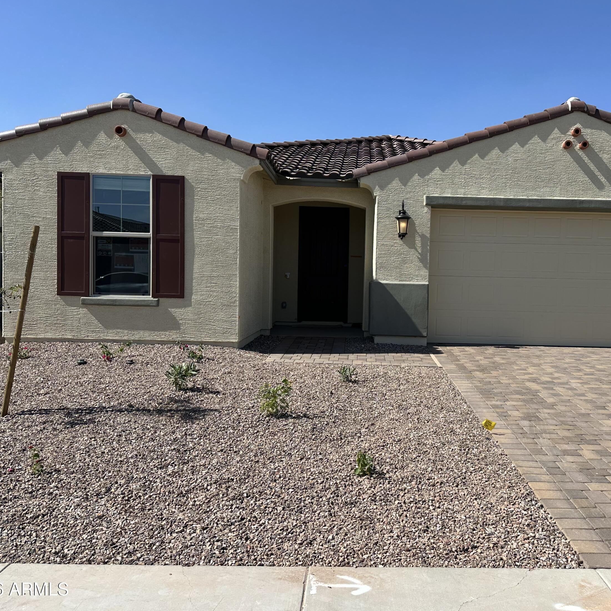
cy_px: 305
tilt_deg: -2.9
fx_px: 579
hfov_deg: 55.0
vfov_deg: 55.6
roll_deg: -2.0
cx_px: 381
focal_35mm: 29
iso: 80
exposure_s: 1/4762
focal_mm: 6.86
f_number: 1.78
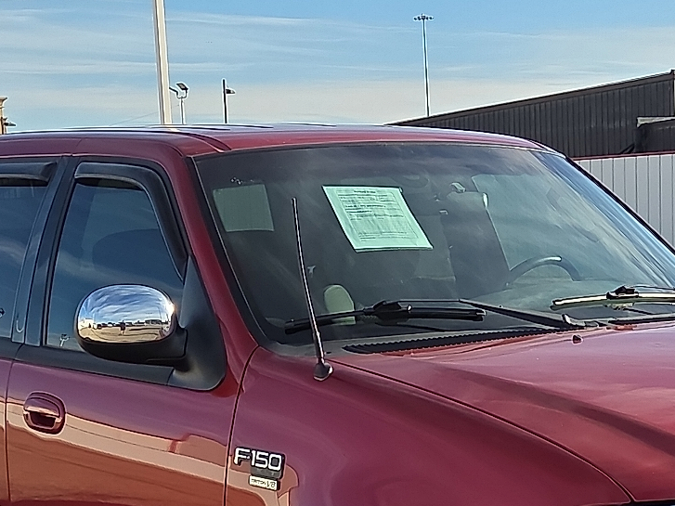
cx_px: 424
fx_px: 1716
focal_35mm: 88
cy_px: 505
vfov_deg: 16.4
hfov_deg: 22.2
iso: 25
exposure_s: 1/1111
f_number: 1.8
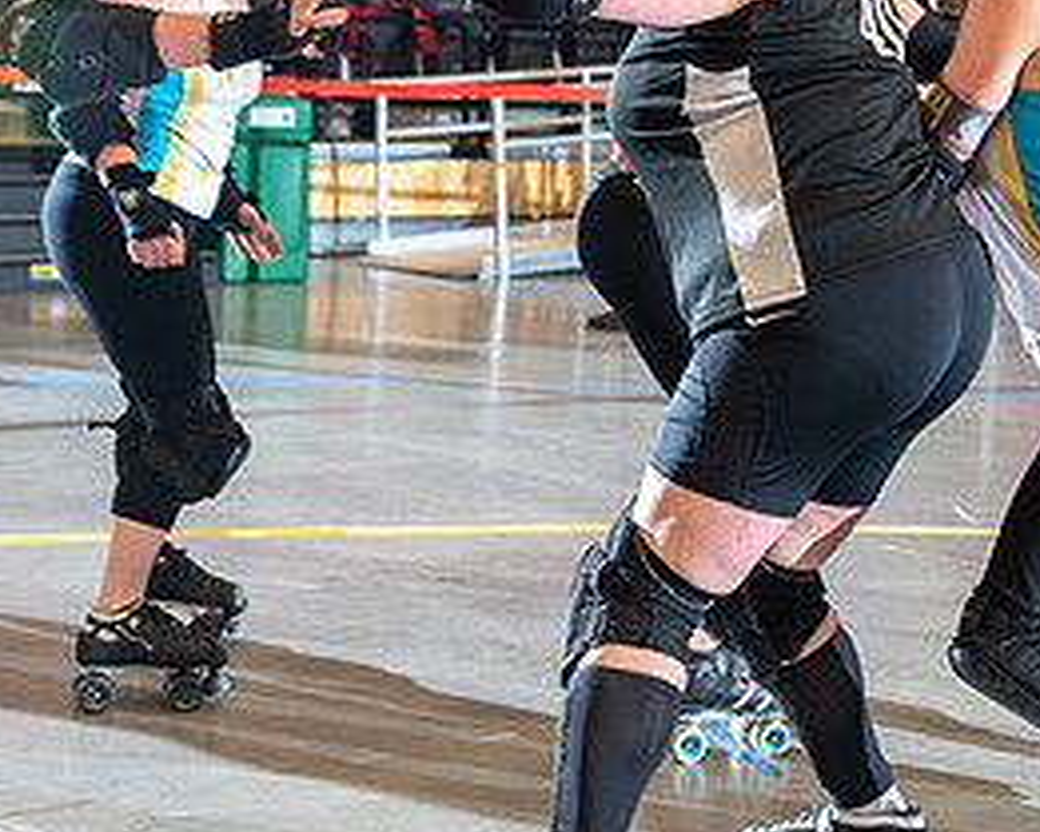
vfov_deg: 15.4
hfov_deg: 19.0
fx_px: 3079
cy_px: 305
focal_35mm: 100
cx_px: 801
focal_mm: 48
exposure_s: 1/160
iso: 500
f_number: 5.6
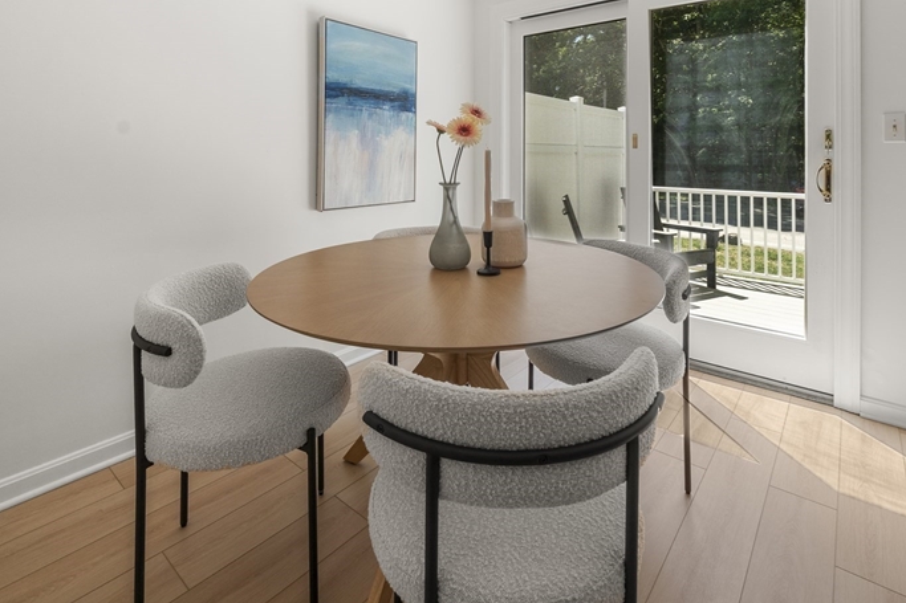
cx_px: 478
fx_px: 453
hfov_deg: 89.9
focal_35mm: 18
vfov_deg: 65.1
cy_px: 188
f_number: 8
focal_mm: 12
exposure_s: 1/30
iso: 320
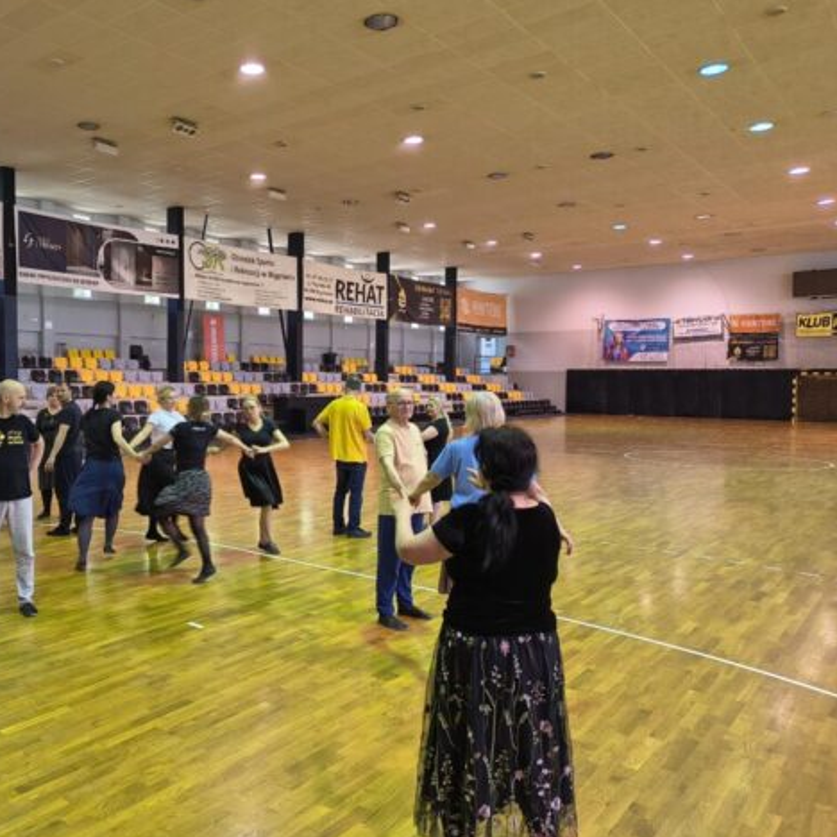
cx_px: 266
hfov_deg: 54.3
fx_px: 793
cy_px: 415
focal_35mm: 29
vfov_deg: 55.6
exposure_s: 1/50
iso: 632
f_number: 1.8
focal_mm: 5.56
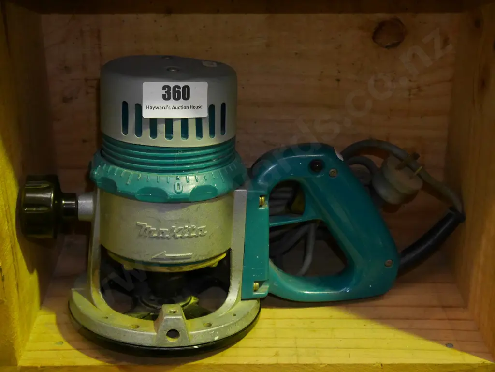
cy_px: 186
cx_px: 248
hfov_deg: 34.3
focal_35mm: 56
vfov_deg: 26.1
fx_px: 801
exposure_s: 1/60
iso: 3200
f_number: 5.4
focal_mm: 28
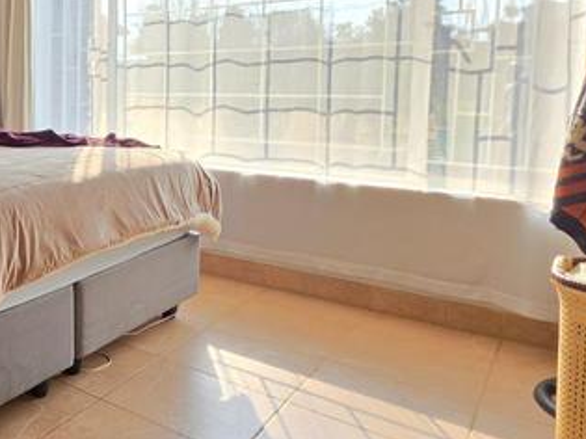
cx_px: -78
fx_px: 558
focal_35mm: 33
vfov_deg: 42.2
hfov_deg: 42.0
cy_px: 136
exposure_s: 1/120
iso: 32
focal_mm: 2.2
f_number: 1.9
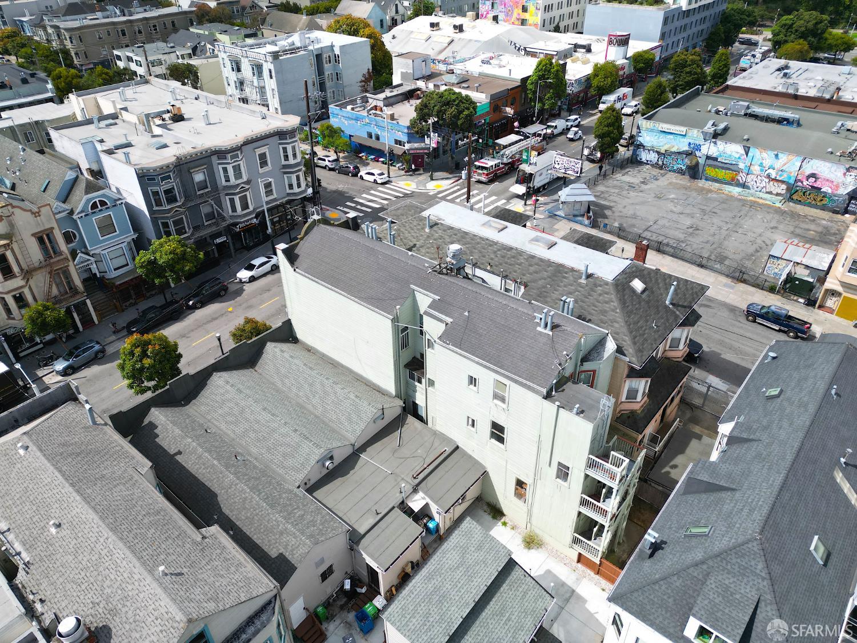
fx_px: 594
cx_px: 428
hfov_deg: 71.6
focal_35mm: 24
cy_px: 322
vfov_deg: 56.8
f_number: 1.7
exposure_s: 1/4000
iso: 200
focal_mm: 6.72
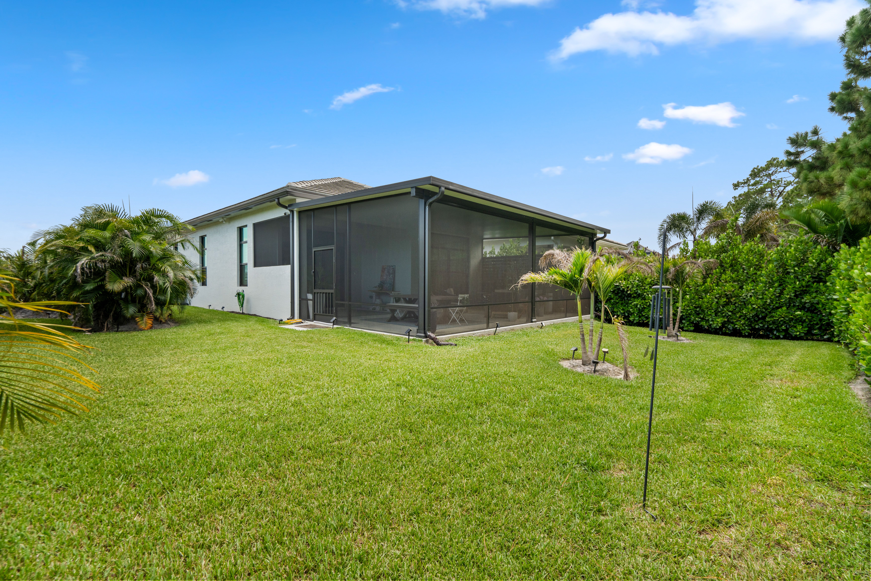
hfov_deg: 96.7
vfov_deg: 73.7
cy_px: 290
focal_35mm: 16
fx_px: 387
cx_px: 436
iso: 800
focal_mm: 16
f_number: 8
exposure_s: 1/50
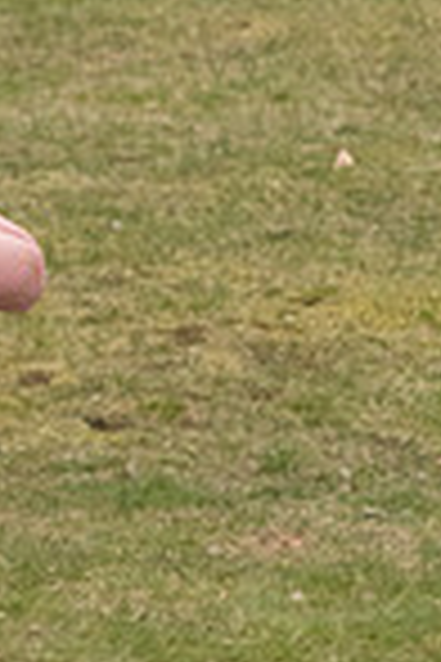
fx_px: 14331
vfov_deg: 2.6
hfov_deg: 1.8
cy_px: 315
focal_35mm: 780
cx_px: -178
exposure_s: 1/2000
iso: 2000
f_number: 5
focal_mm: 170
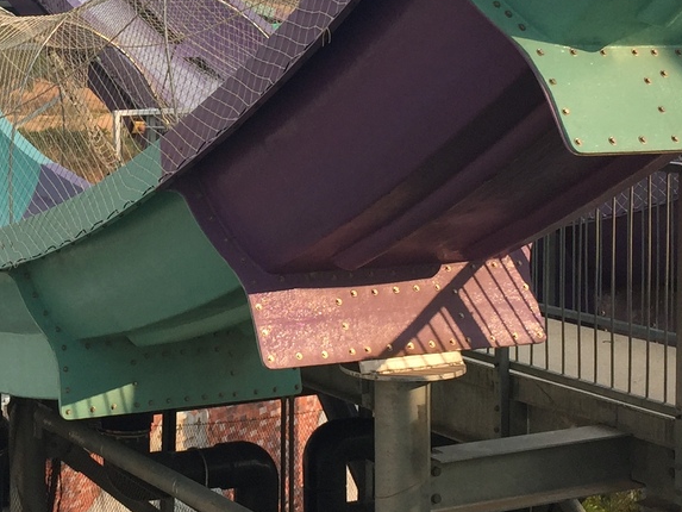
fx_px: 1596
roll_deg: -1.2
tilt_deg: -2.1
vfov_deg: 18.0
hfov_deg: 23.6
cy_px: 87
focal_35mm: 81
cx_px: 105
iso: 32
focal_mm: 4.15
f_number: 2.2
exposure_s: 1/989
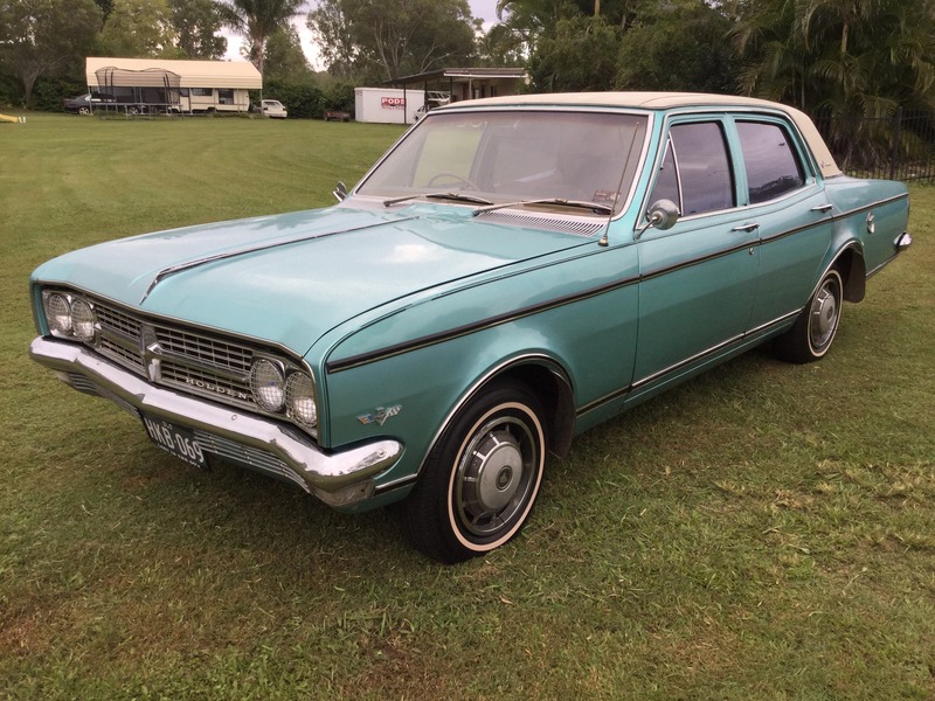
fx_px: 837
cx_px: 468
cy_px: 350
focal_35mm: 31
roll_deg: -0.4
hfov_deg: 58.4
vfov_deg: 45.4
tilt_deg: -17.0
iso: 25
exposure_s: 1/254
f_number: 2.4
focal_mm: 3.3
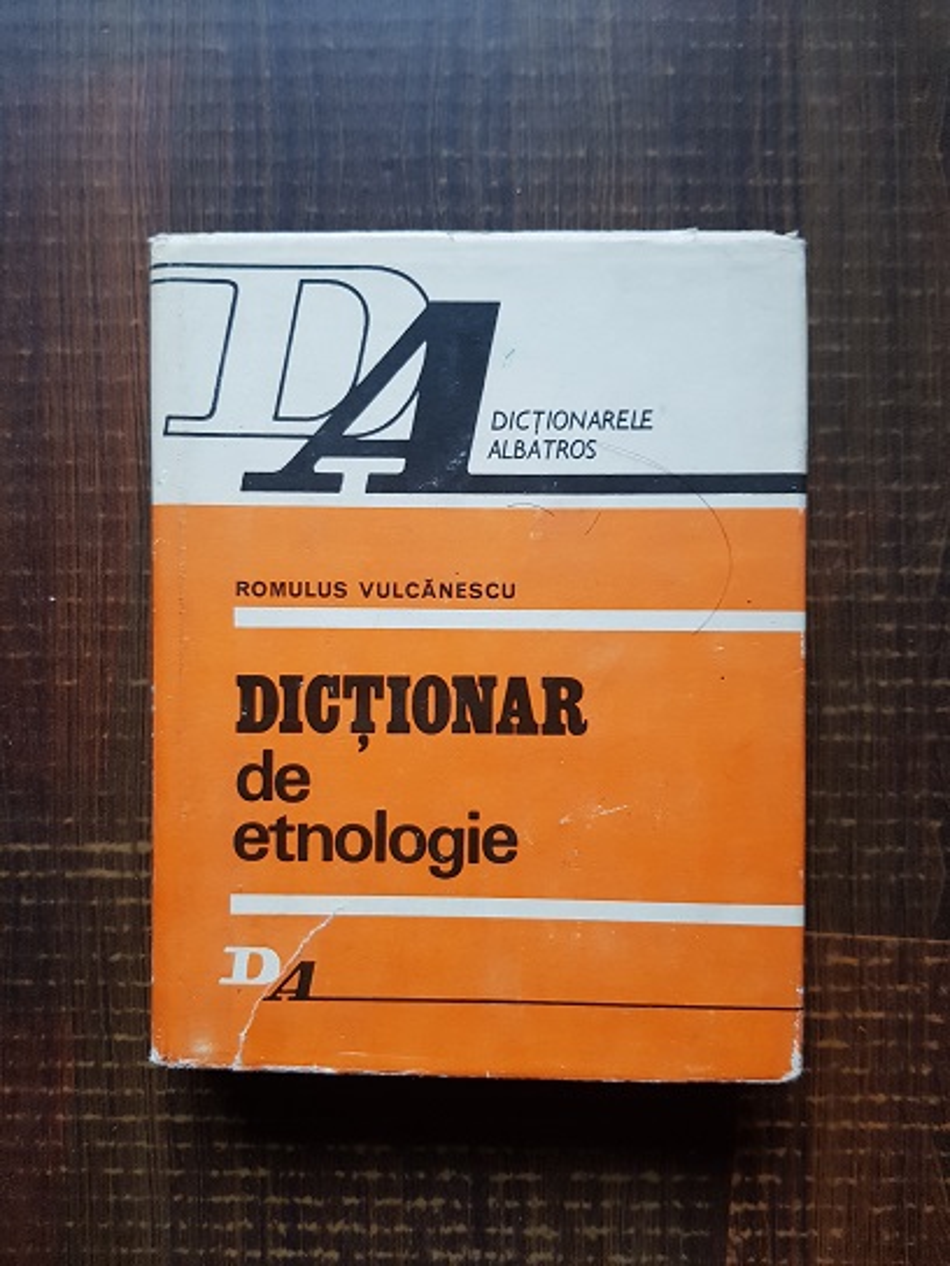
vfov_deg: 67.3
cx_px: 475
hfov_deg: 53.1
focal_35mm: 26
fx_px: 951
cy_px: 633
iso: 200
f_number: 1.7
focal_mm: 4.3
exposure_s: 1/25
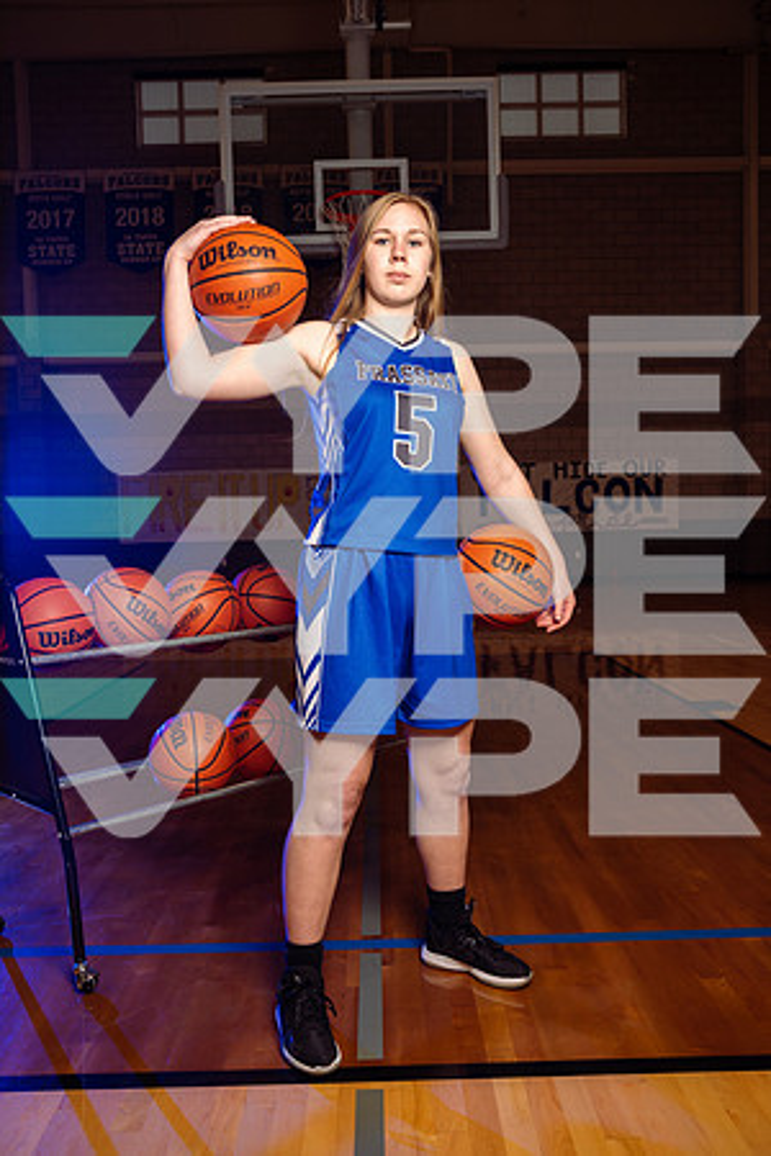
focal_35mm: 30
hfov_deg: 43.6
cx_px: 386
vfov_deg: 61.9
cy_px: 578
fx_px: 964
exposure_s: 1/200
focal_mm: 30
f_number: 7.1
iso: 400
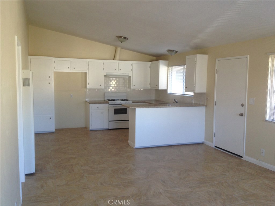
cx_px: 138
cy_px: 103
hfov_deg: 52.6
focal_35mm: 35
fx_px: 278
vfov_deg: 40.7
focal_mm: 4.28
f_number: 2.4
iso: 64
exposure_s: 1/60
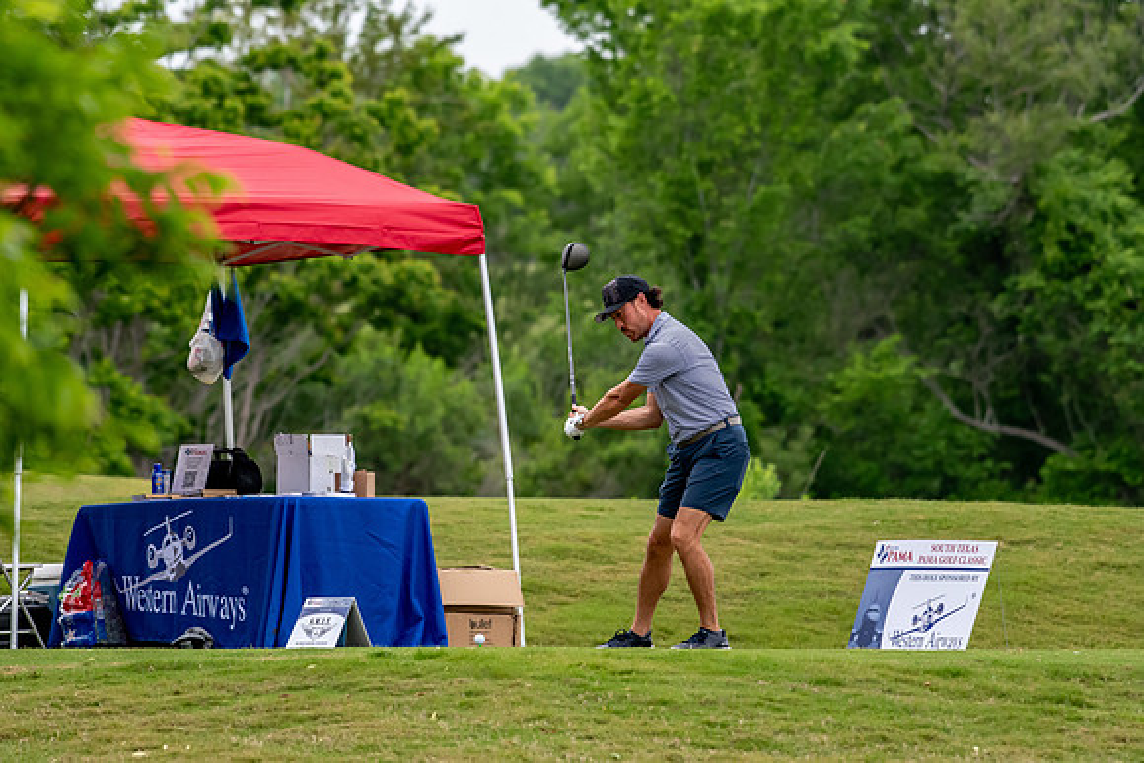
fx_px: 13826
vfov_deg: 3.2
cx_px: 572
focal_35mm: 435
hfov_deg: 4.7
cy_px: 382
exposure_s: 1/2000
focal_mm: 290
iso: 1400
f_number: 5.6
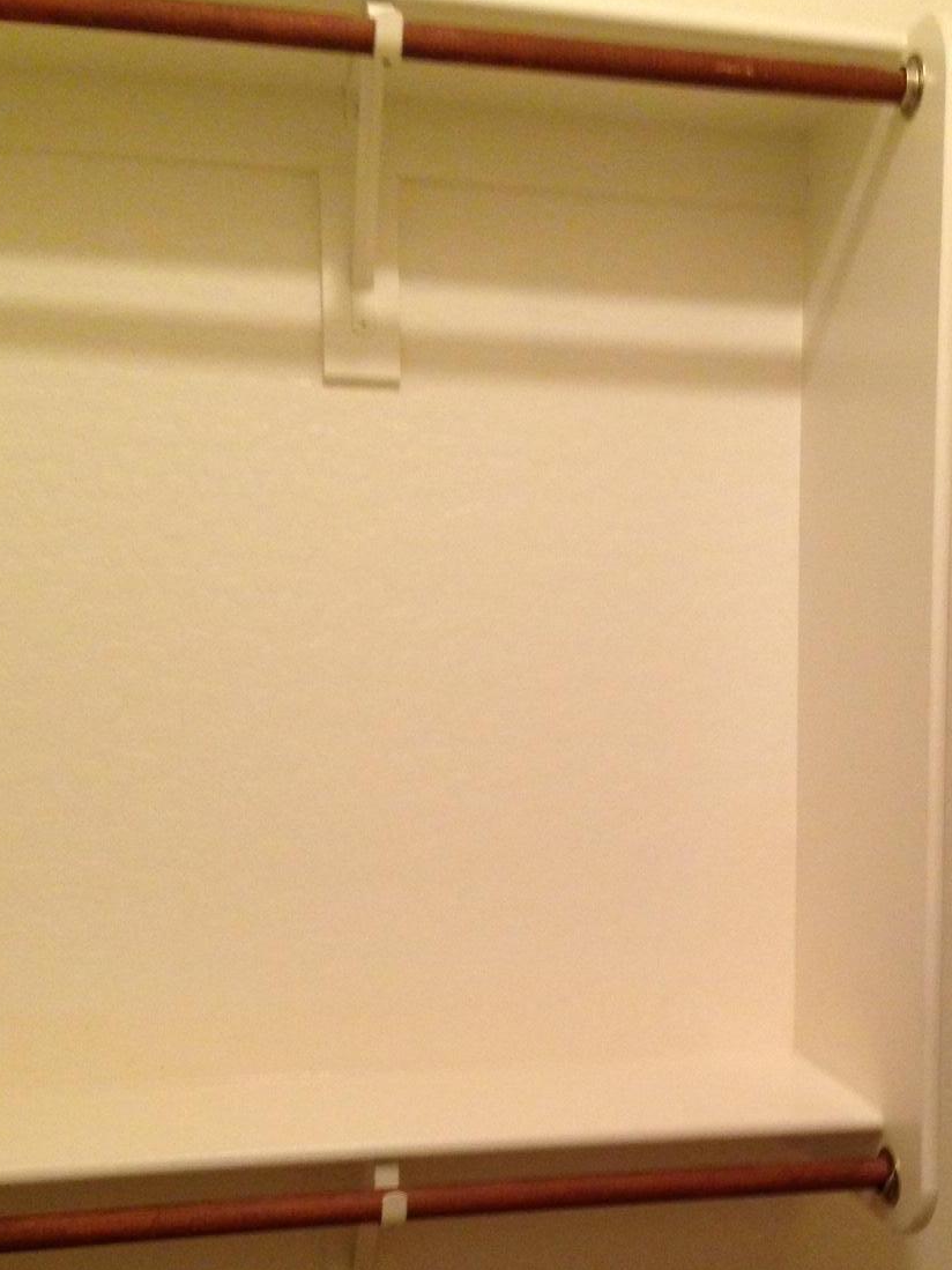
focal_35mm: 49
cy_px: 810
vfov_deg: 38.6
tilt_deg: -3.5
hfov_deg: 29.5
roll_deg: +0.6
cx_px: 633
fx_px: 1797
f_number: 2.4
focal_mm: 4.12
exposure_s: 1/20
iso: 250
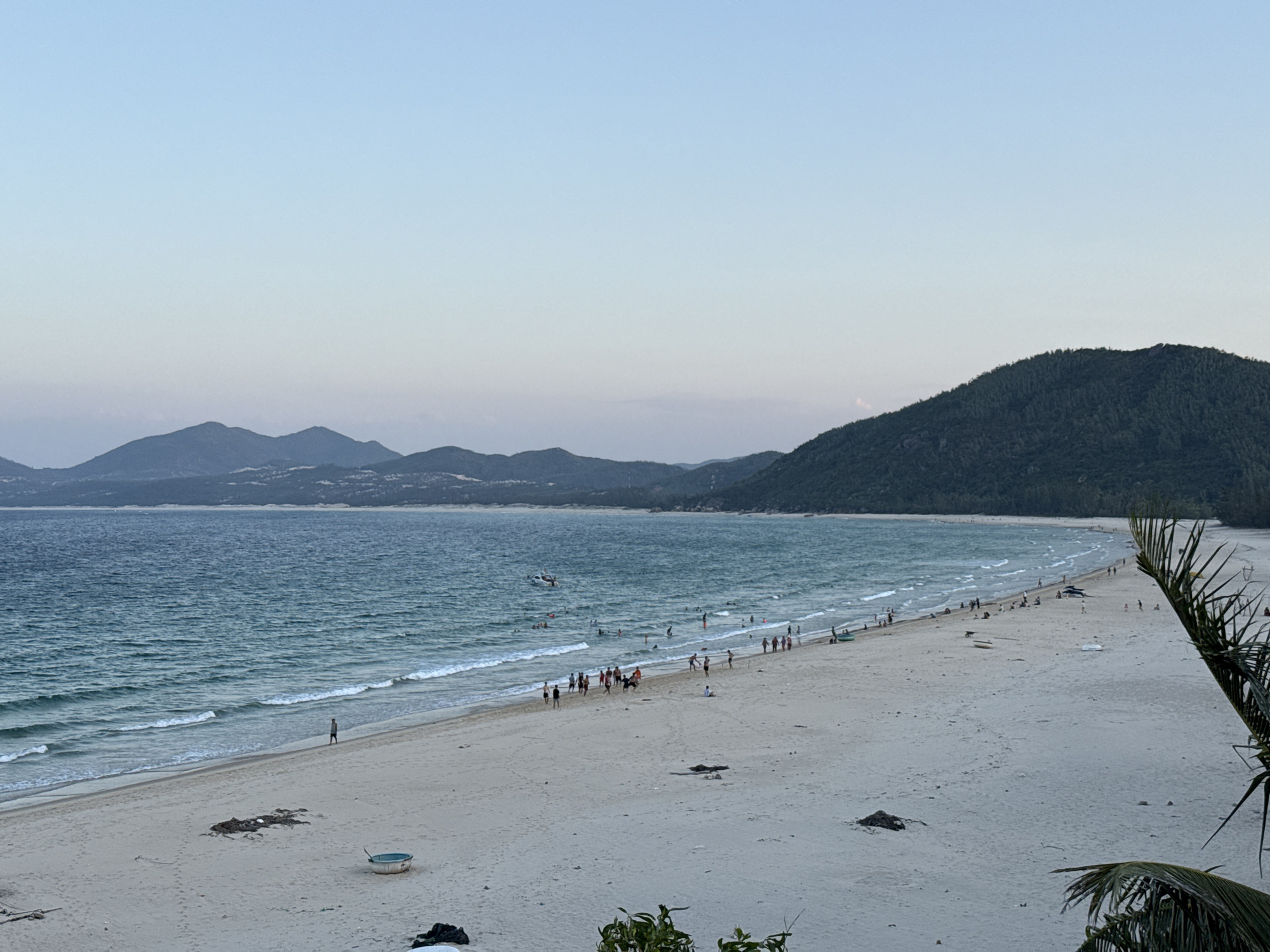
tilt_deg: +1.2
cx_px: 635
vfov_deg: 30.3
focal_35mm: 48
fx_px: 1761
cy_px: 476
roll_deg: +0.3
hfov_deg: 39.7
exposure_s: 1/733
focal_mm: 6.76
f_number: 1.78
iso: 64
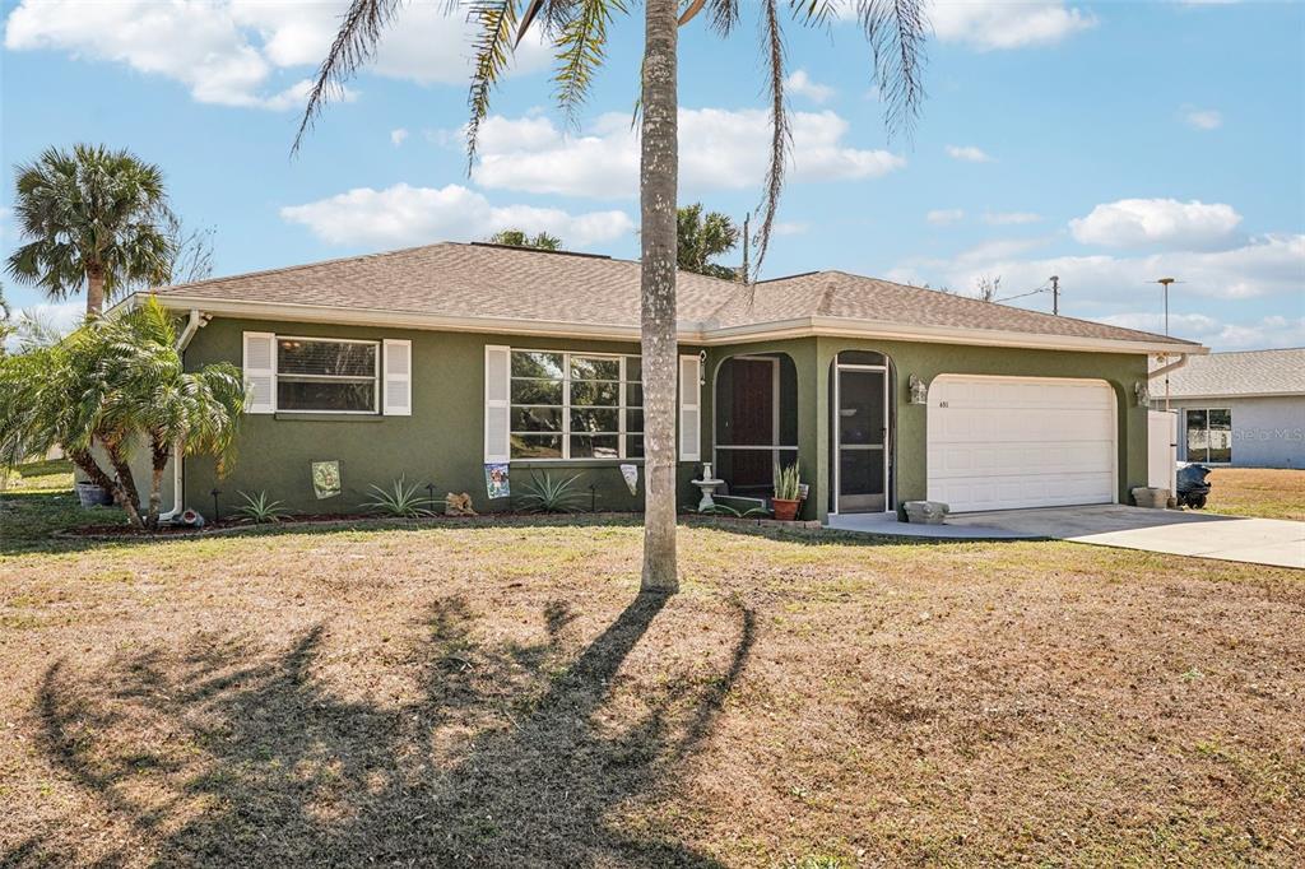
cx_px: 652
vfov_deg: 43.6
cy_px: 434
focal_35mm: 30
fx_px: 1087
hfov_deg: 61.9
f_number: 8
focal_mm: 30
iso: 400
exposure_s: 1/640
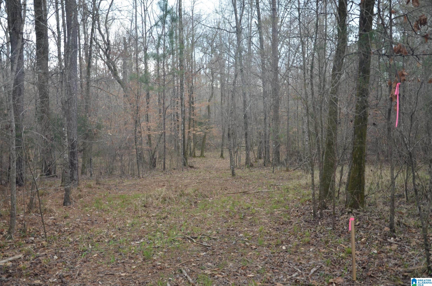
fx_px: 431
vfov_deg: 36.7
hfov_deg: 53.2
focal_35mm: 36
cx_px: 216
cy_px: 143
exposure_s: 1/60
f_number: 4
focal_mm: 24
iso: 400
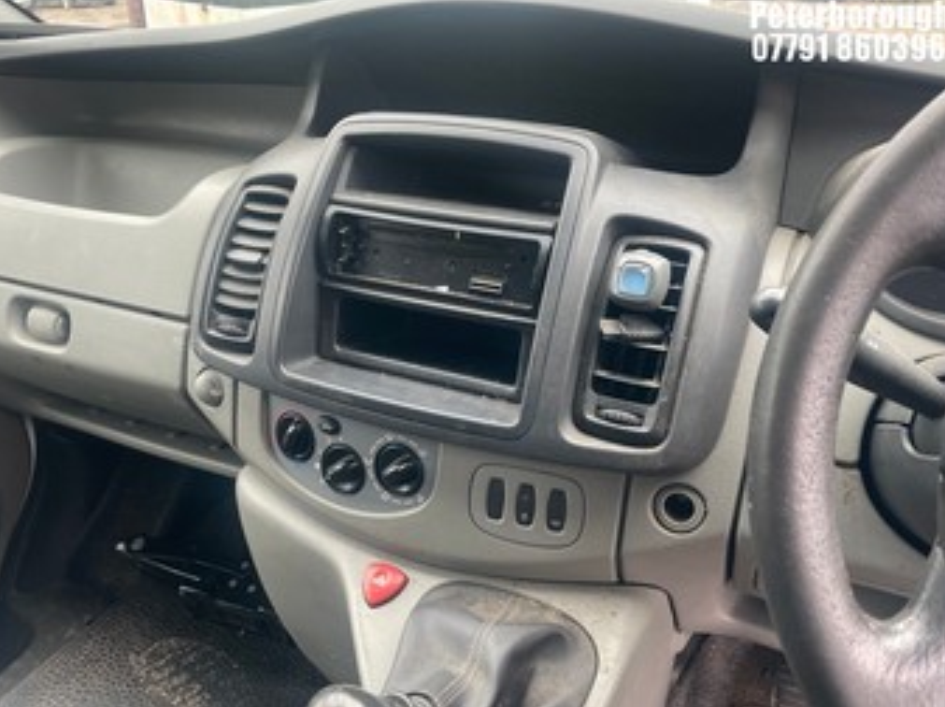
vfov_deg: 51.3
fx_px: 736
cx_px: 463
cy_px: 362
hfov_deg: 65.4
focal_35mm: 27
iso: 125
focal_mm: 4.2
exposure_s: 1/111
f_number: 1.6
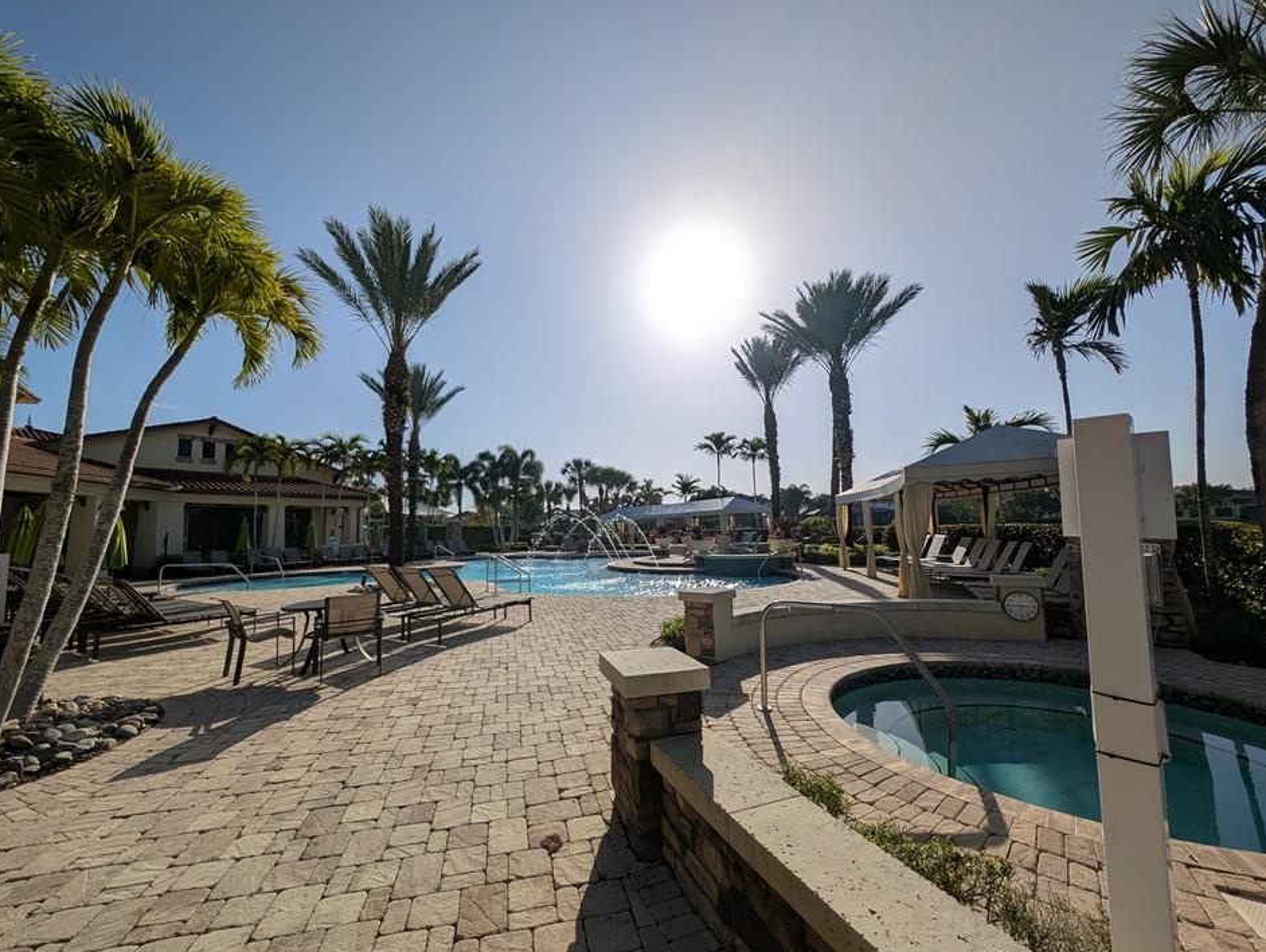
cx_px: 616
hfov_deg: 106.1
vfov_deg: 90.0
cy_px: 470
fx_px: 476
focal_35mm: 13
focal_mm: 2.23
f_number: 1.95
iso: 40
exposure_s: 1/7634
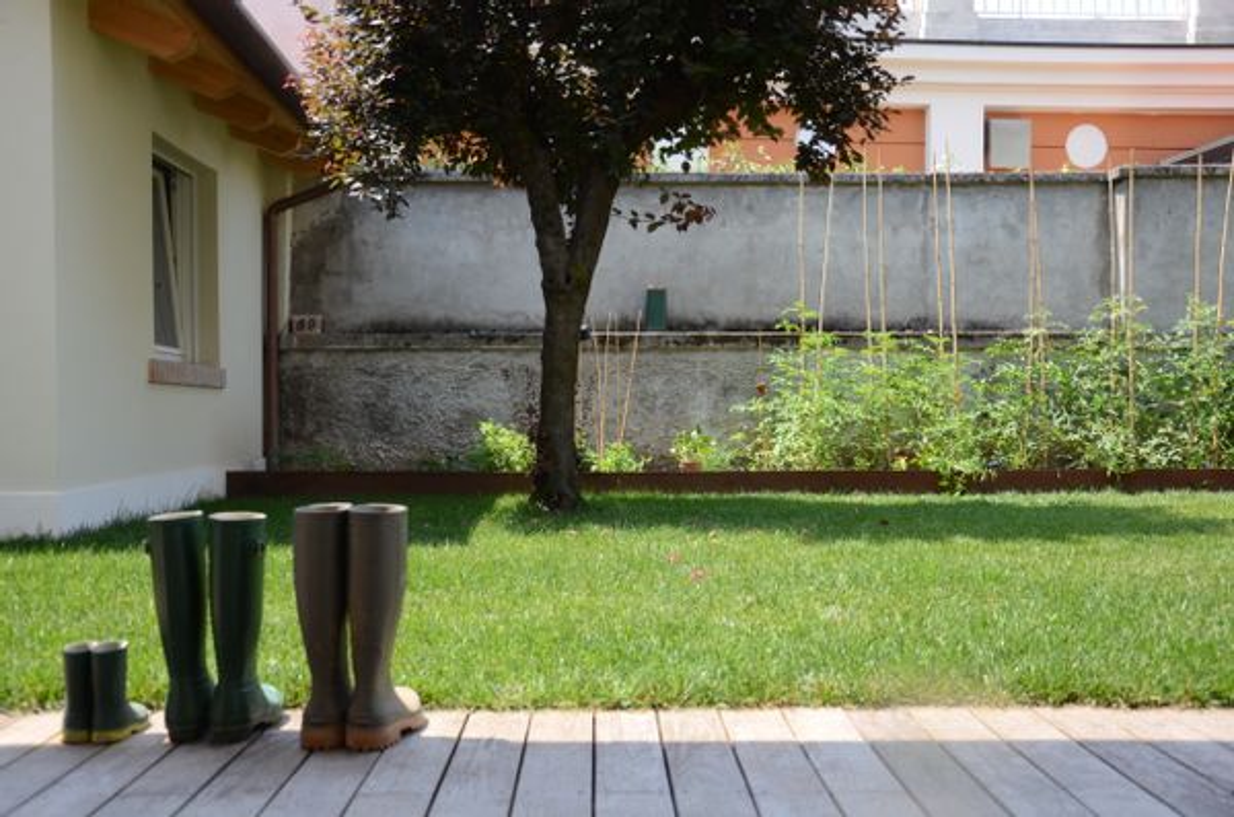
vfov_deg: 34.0
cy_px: 408
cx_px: 617
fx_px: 1334
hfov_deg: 49.7
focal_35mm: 39
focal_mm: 26
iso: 800
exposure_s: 1/1250
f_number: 5
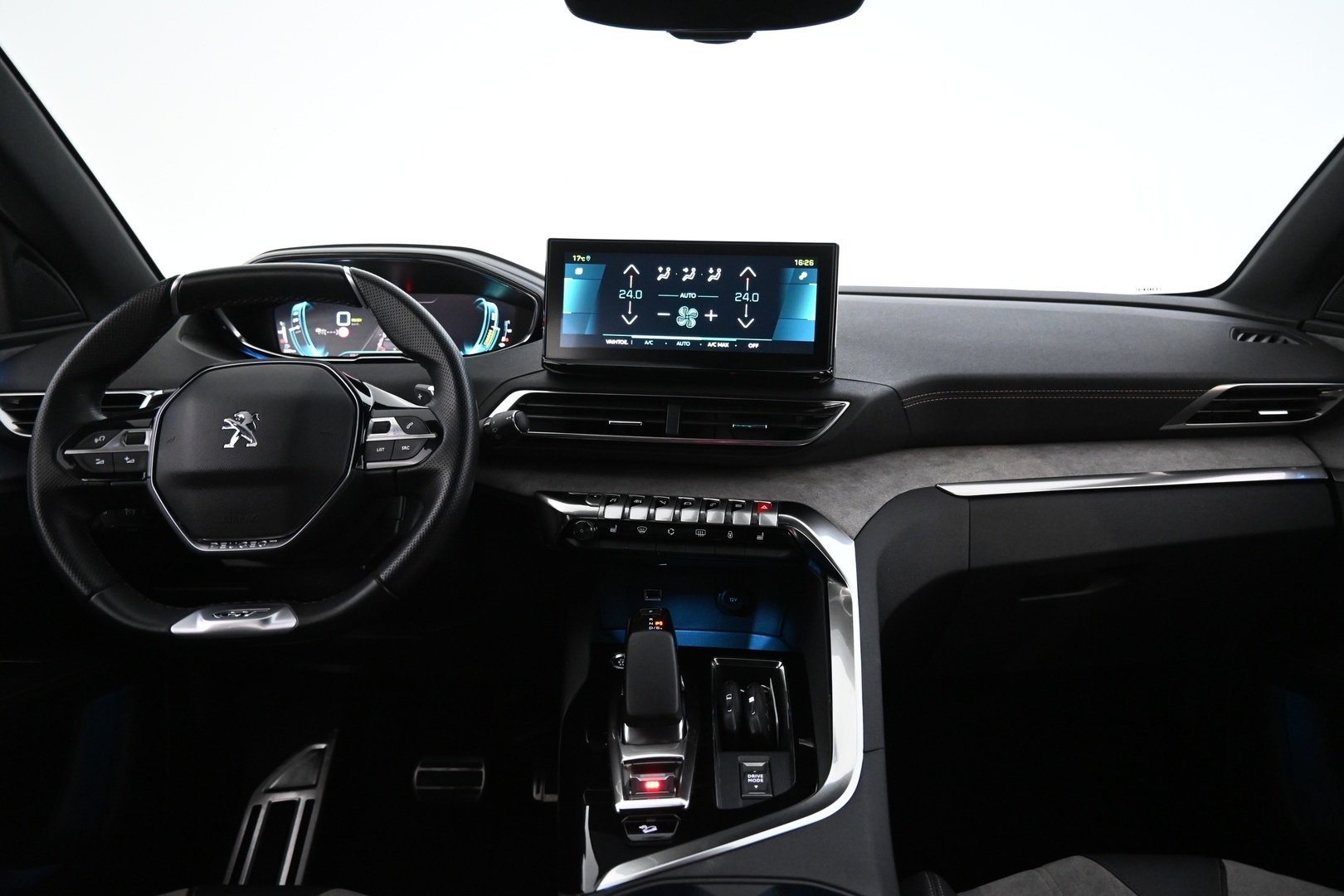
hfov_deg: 73.7
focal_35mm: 24
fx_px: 896
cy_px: 448
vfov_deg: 53.1
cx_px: 672
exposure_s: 1/25
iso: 2800
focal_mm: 16
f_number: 3.5
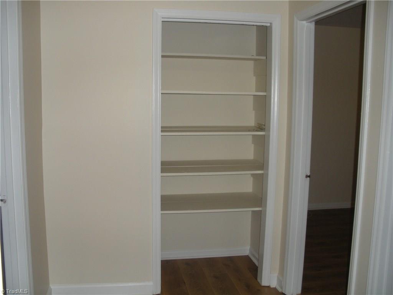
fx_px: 409
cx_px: 196
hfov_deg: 51.4
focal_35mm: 36
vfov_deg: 39.7
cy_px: 148
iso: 141
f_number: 3.5
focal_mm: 6.3
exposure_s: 1/60
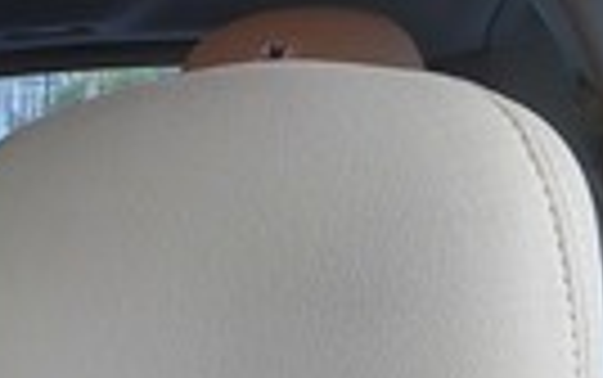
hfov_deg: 21.6
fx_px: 1365
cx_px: -254
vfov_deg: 14.6
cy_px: 587
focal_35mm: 83
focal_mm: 5.06
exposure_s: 1/60
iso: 400
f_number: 1.8
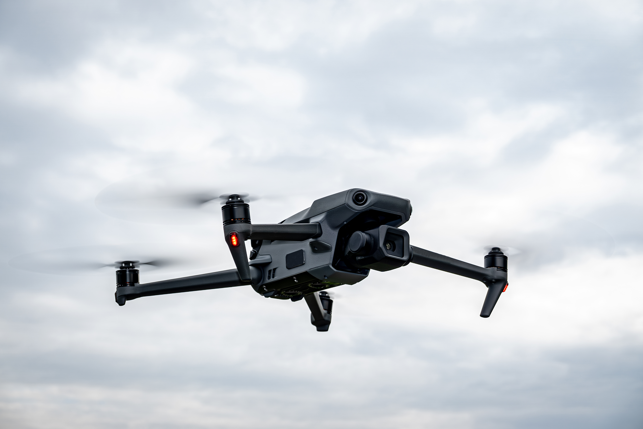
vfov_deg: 19.7
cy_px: 214
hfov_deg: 29.2
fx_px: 1232
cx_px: 322
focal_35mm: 69
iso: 100
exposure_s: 1/125
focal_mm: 25.3
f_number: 4.5
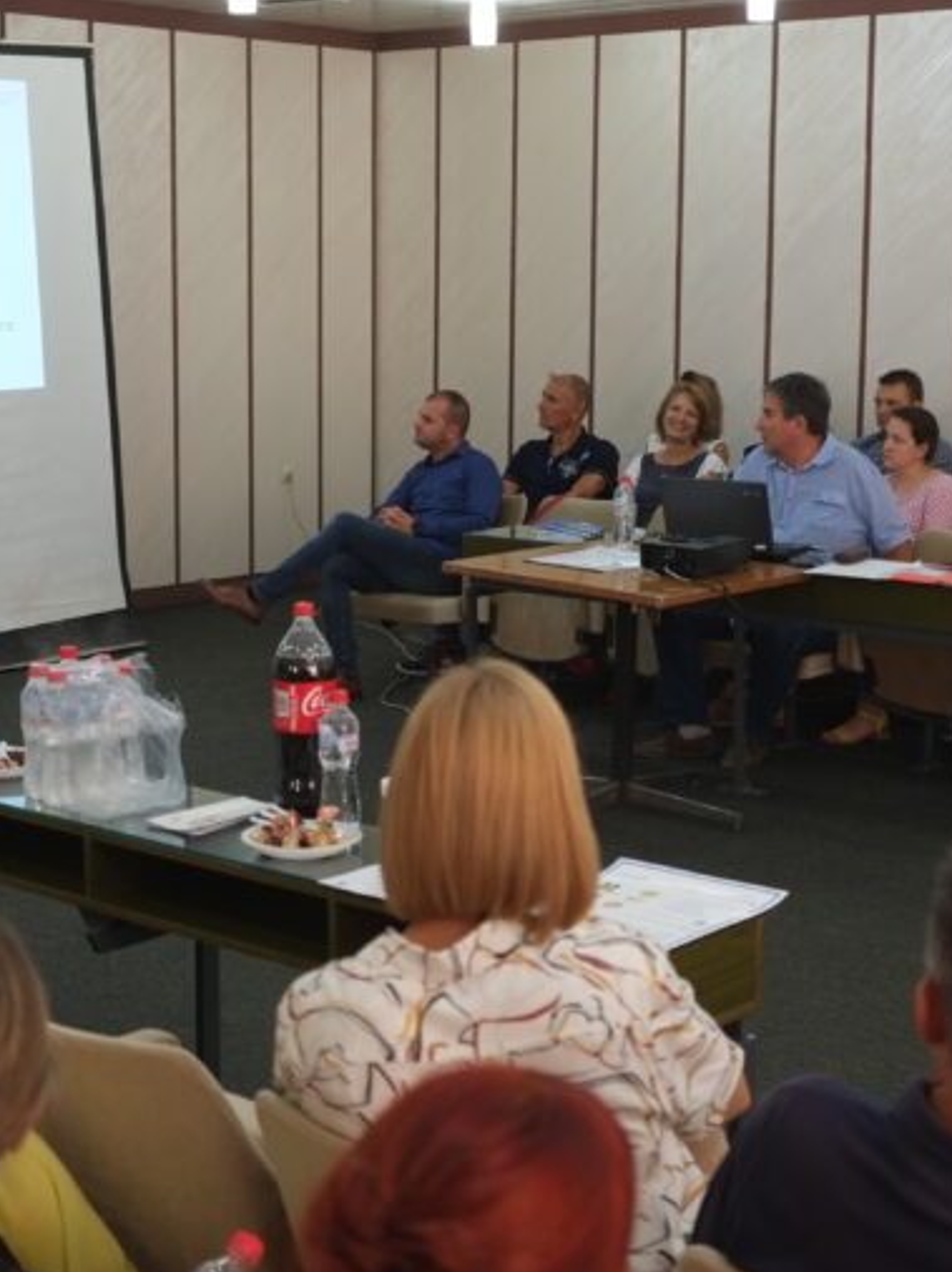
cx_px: 445
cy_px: 640
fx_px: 2202
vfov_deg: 32.2
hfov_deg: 24.4
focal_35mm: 60
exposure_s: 1/60
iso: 320
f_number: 2.8
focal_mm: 27
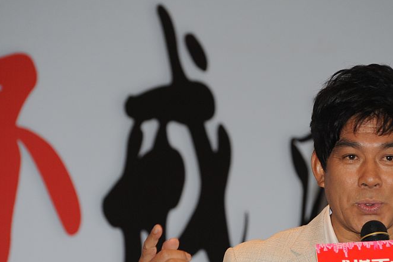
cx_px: 228
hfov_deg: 6.9
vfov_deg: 4.6
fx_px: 3251
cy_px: 204
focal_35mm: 298
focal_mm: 165
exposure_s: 1/160
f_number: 5
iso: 1250
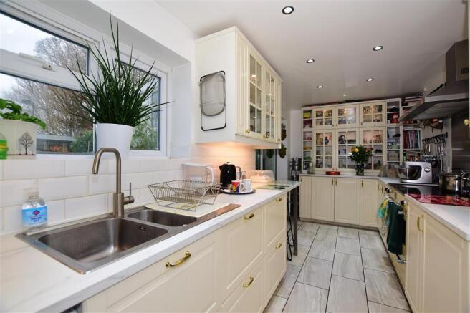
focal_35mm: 15
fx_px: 196
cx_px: 235
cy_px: 156
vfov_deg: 77.3
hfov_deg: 100.4
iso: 400
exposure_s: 1/50
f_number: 5.6
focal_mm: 10
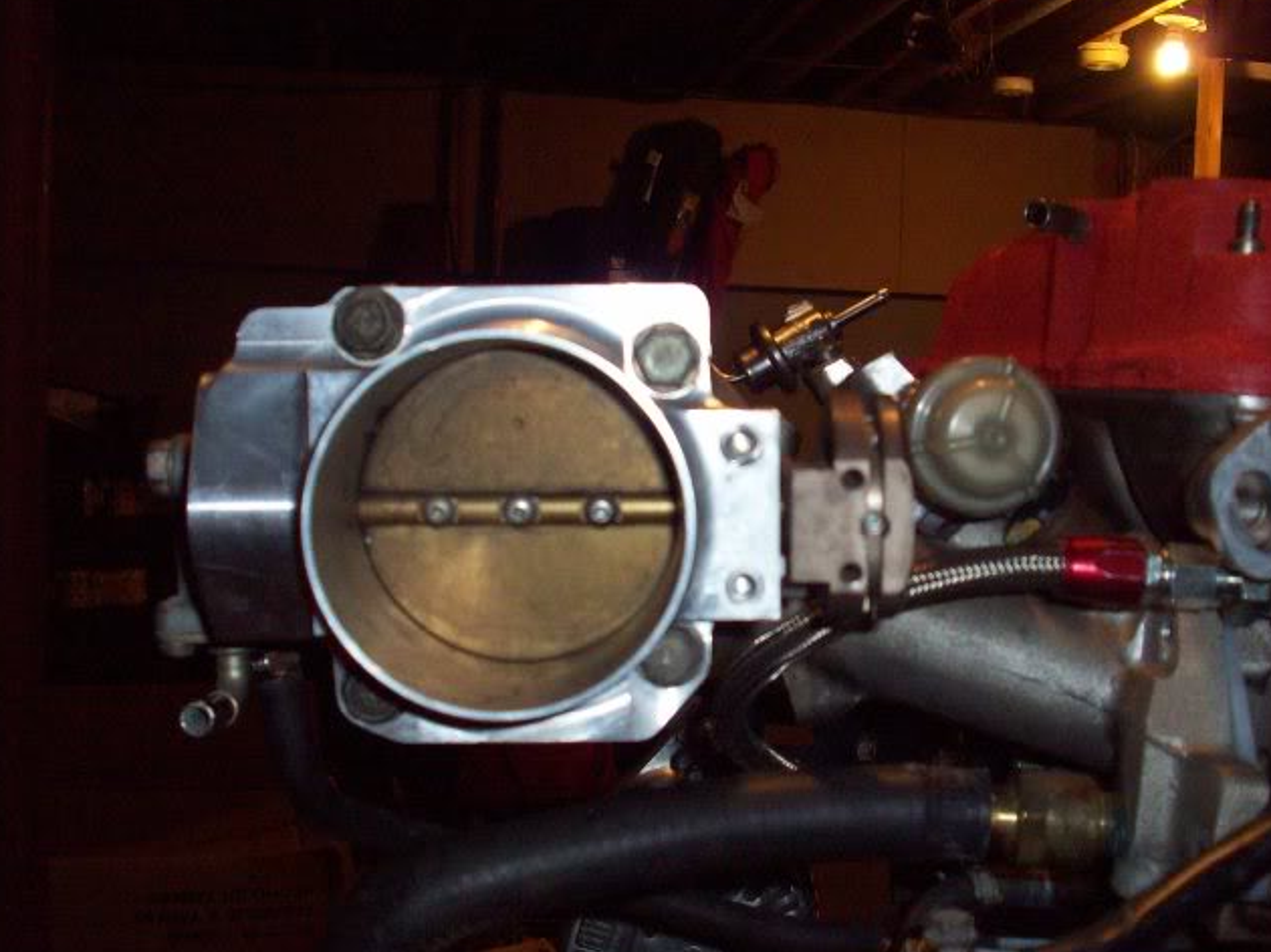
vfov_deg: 30.8
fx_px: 1725
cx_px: 748
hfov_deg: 40.3
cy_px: 510
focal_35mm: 47
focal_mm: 6.2
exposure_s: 1/64
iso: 200
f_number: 2.8
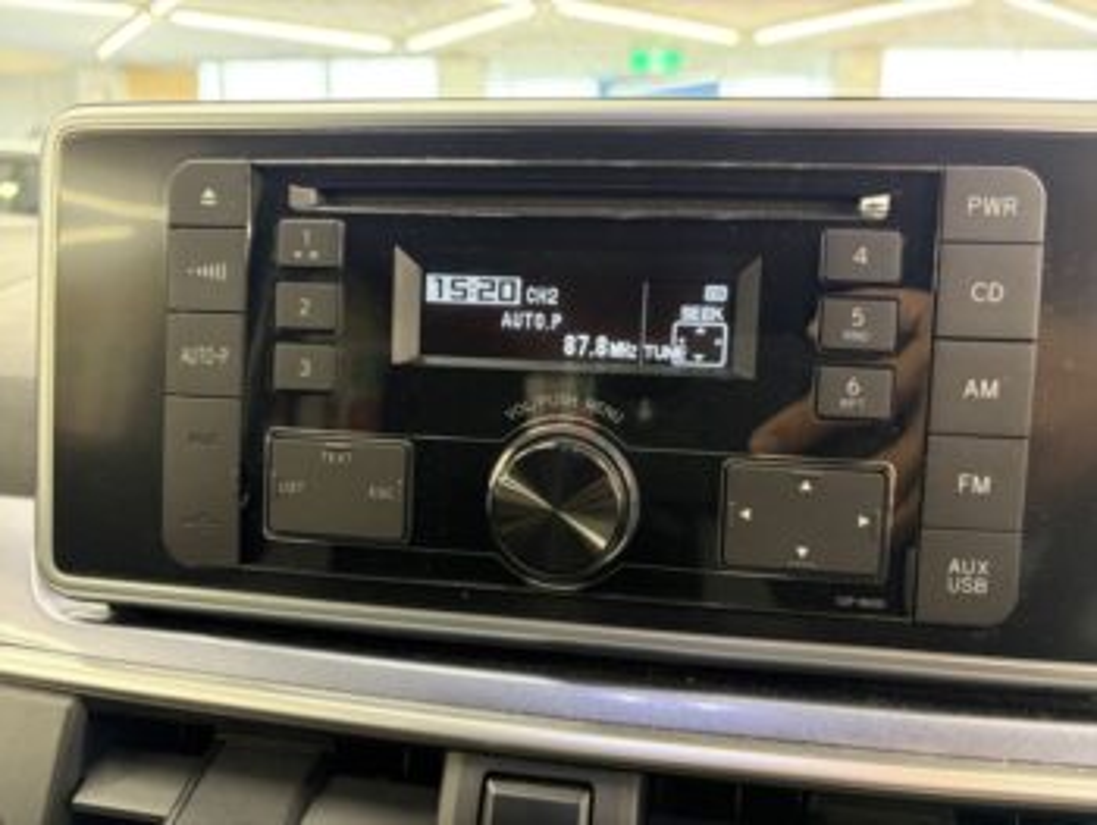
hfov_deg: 67.3
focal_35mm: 26
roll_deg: +0.1
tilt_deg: -10.7
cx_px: 548
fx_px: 825
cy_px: 412
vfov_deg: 53.1
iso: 500
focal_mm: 5.96
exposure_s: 1/50
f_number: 1.6
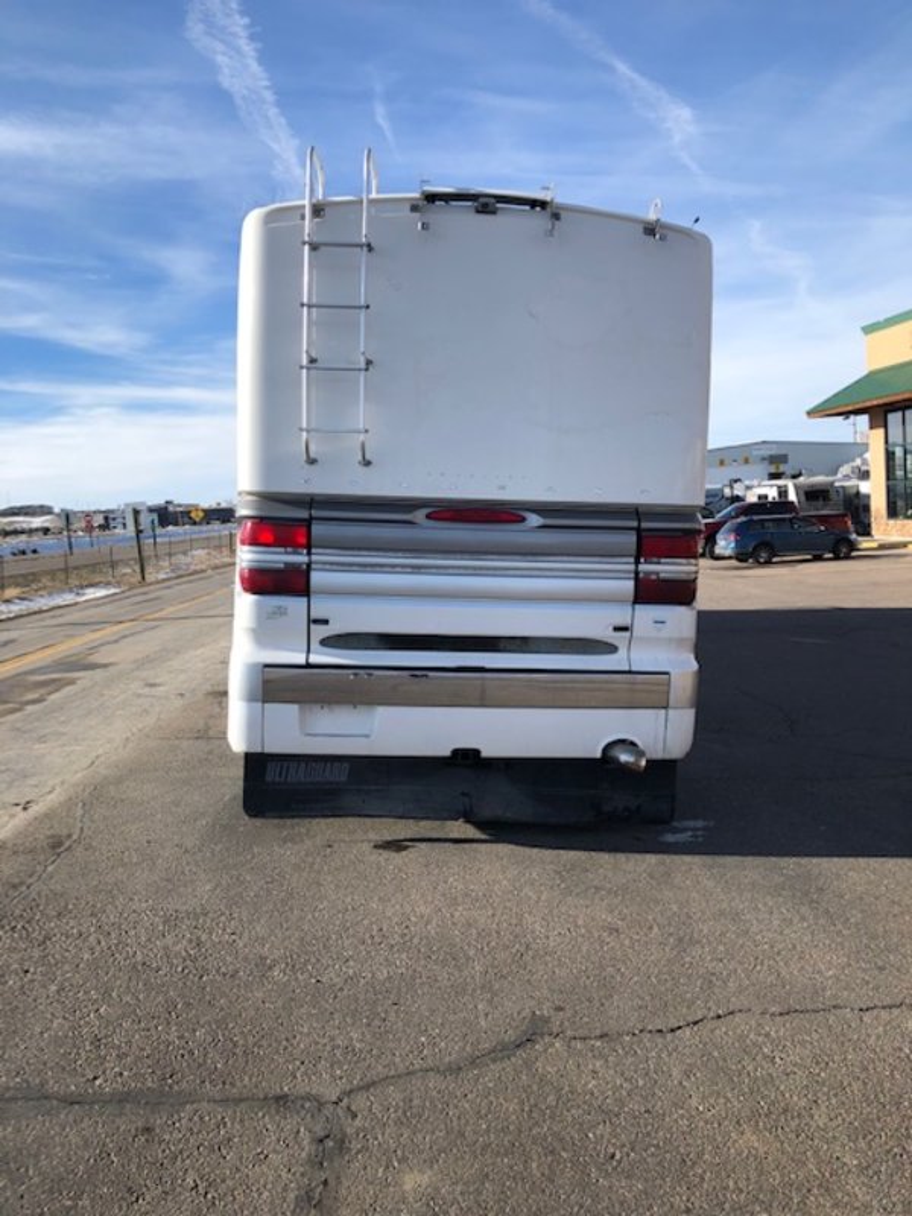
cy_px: 608
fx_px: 984
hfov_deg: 49.7
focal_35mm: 28
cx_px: 456
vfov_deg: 63.4
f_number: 1.8
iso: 20
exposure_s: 1/1845
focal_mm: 3.99
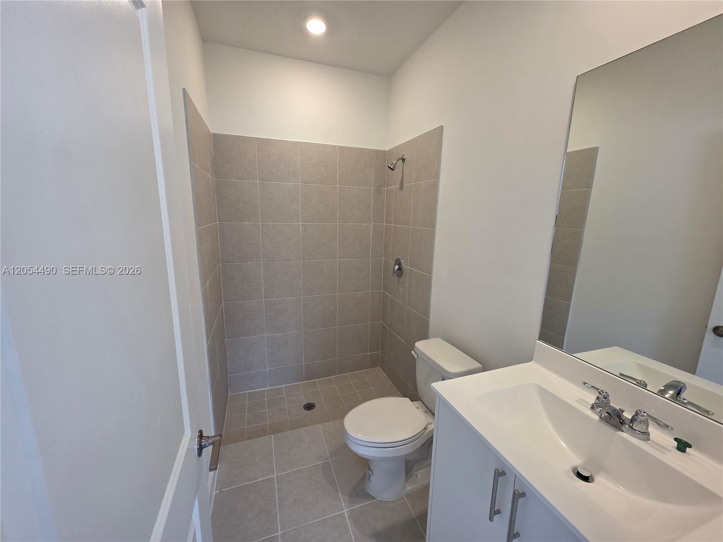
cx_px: 362
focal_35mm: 13
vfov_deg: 89.9
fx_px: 272
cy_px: 271
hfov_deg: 106.2
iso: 100
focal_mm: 2.2
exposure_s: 1/120
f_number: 1.9
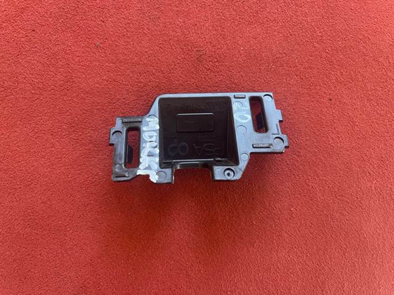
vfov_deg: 53.1
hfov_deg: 67.3
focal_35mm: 26
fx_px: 296
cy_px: 148
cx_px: 197
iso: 250
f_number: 1.6
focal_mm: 5.1
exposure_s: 1/50
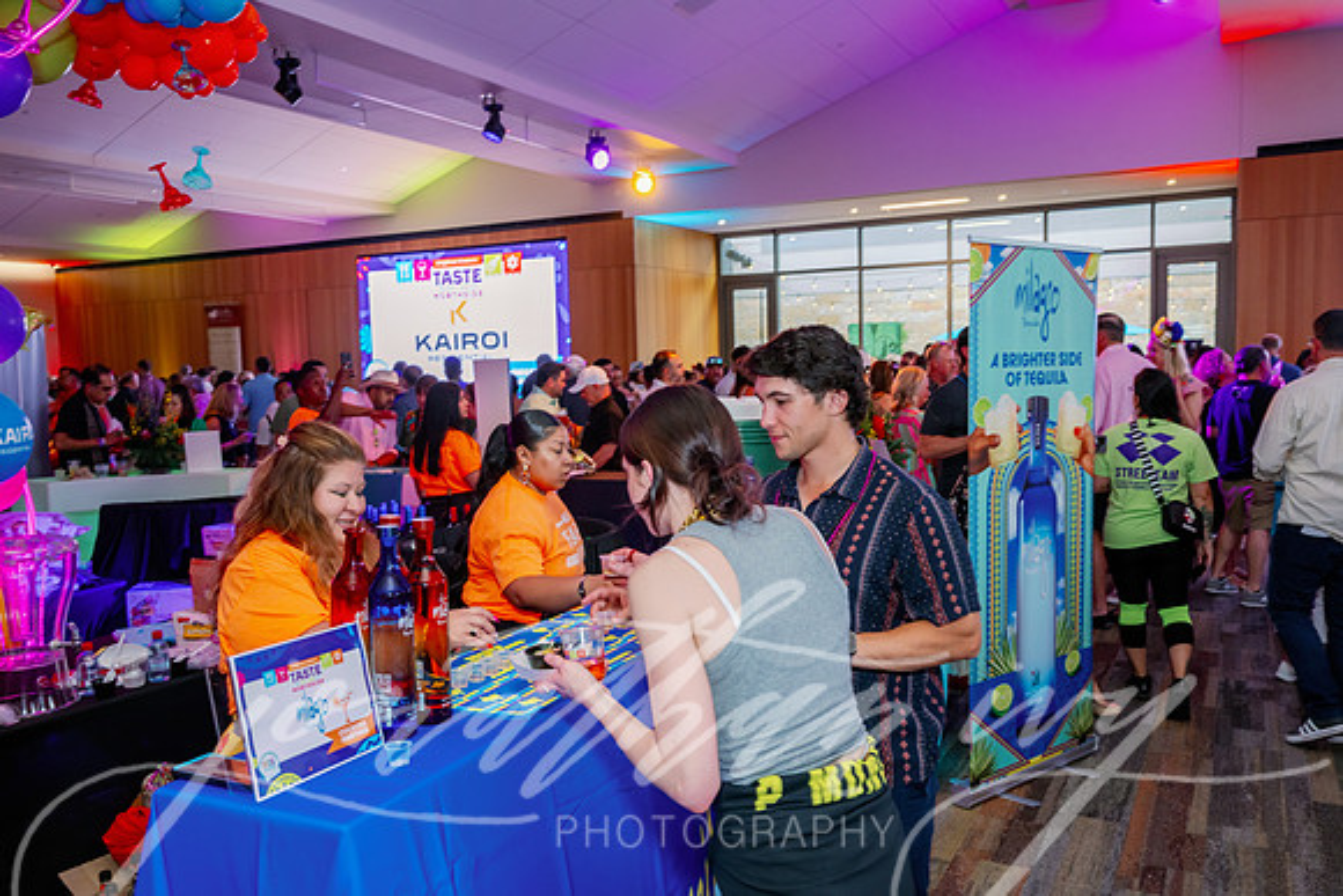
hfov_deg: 62.8
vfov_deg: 44.3
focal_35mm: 30
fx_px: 1101
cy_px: 448
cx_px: 672
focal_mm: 29.5
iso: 640
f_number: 5
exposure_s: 1/80
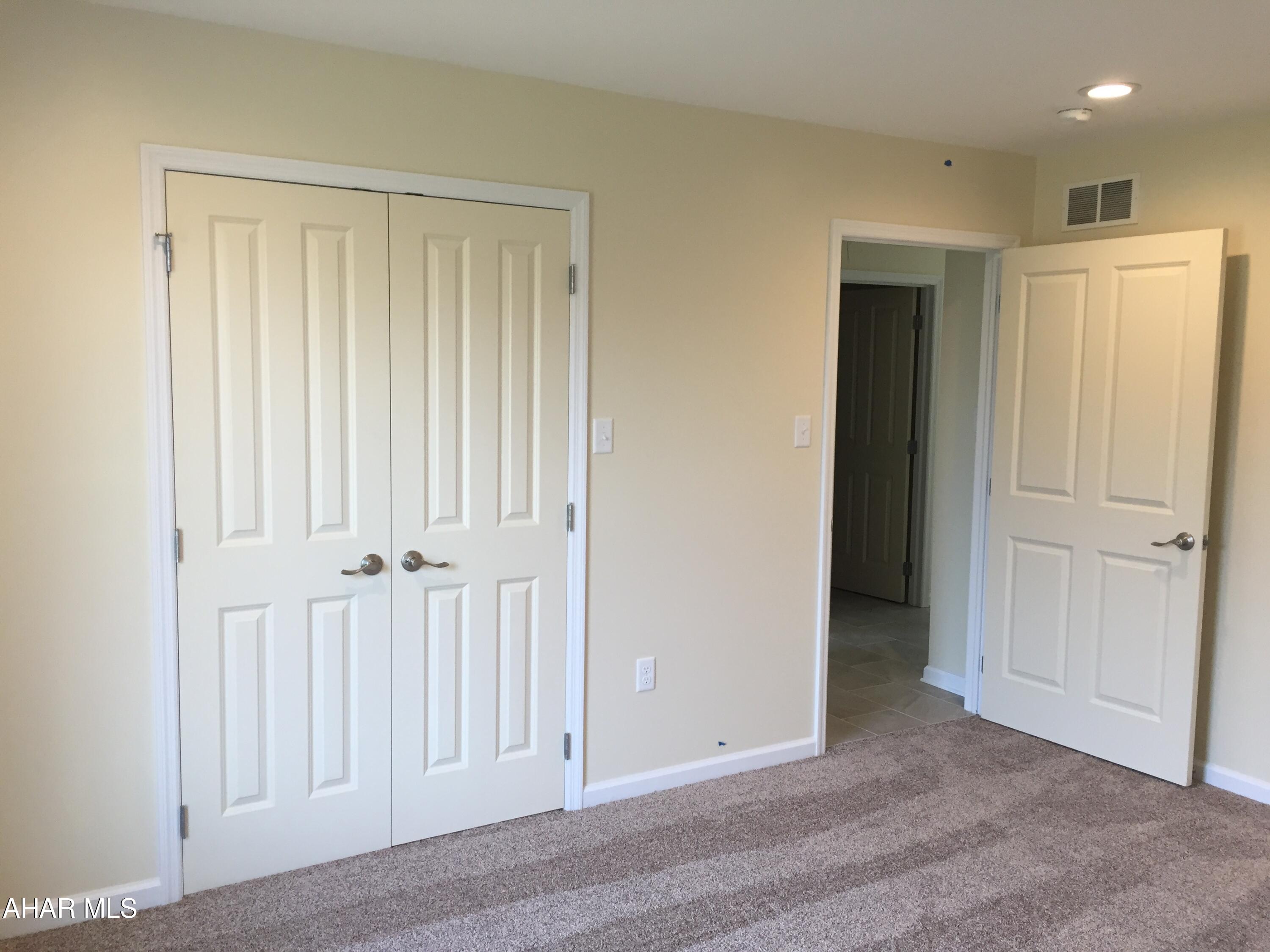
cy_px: 476
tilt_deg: -5.5
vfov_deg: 48.2
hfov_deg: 61.7
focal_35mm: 29
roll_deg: -0.9
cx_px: 635
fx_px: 1064
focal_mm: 4.15
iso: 40
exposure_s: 1/30
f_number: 2.2
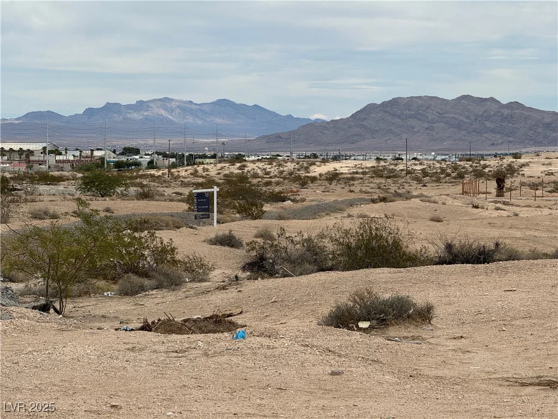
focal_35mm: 120
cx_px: 279
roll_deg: +0.9
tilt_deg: -2.4
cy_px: 210
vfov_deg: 12.3
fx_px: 1934
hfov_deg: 16.4
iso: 50
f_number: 2.8
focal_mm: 15.66
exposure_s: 1/2358
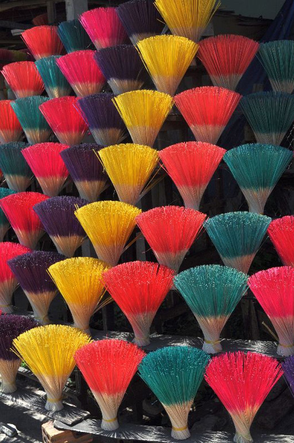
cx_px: 147
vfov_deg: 41.2
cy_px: 222
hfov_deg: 28.0
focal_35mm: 48
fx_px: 590
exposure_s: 1/320
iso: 200
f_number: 9
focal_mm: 32
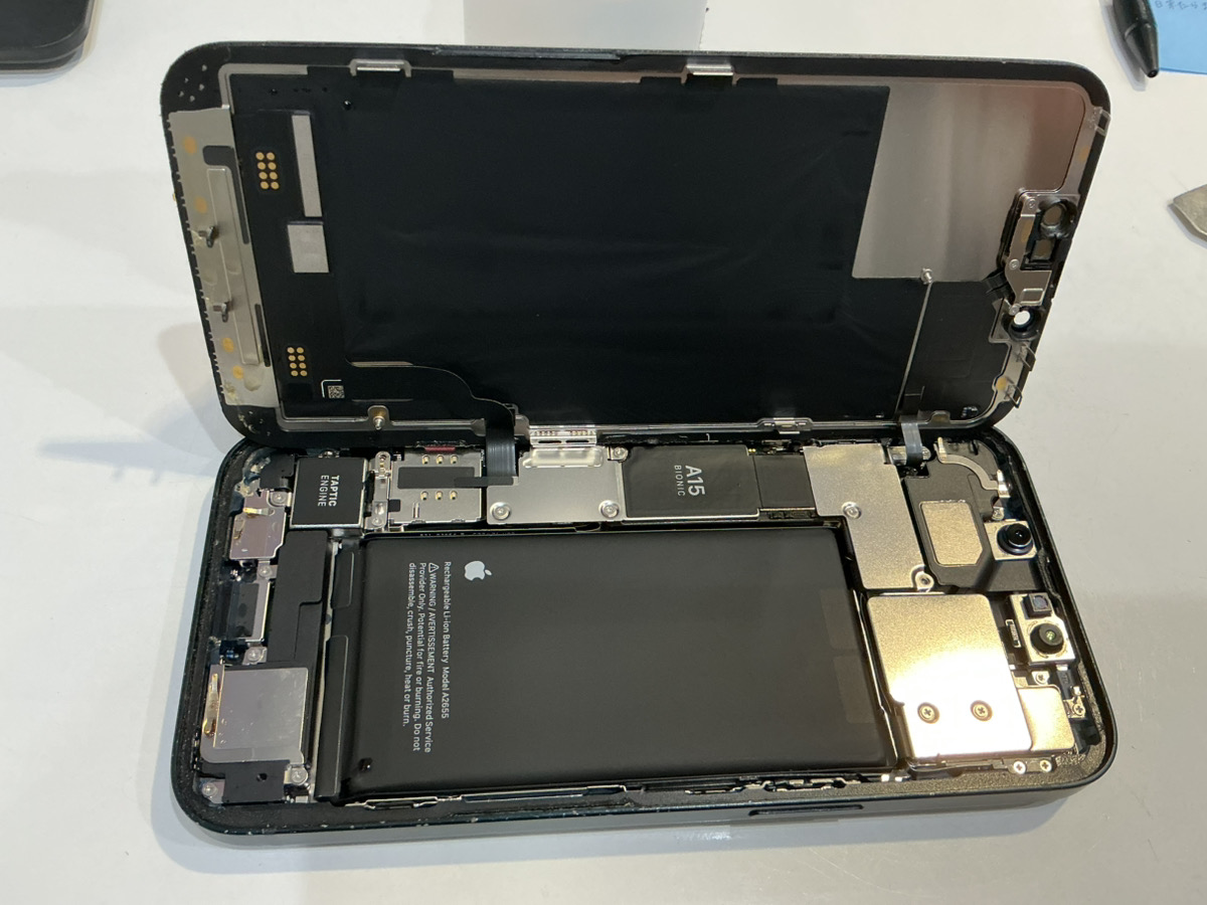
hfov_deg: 61.7
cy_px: 452
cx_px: 604
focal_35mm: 29
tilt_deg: -58.6
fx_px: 1011
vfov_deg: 48.2
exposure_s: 1/50
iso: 100
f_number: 1.8
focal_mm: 3
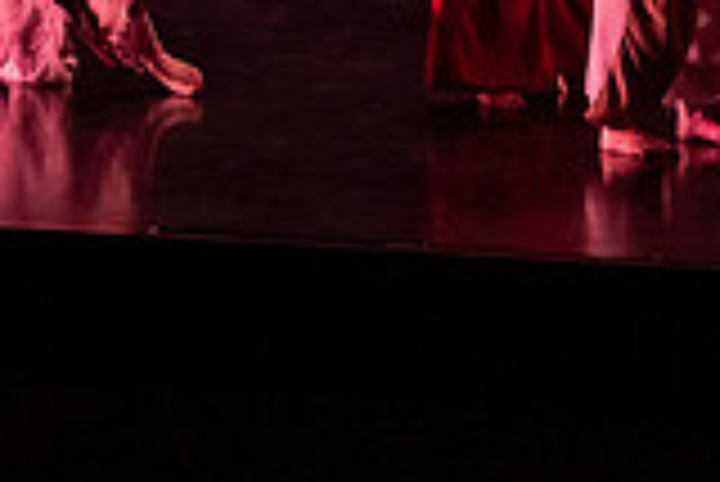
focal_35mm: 168
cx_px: 56
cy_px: -196
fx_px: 3363
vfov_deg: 8.1
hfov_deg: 12.1
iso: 4000
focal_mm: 43
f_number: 4
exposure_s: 1/400
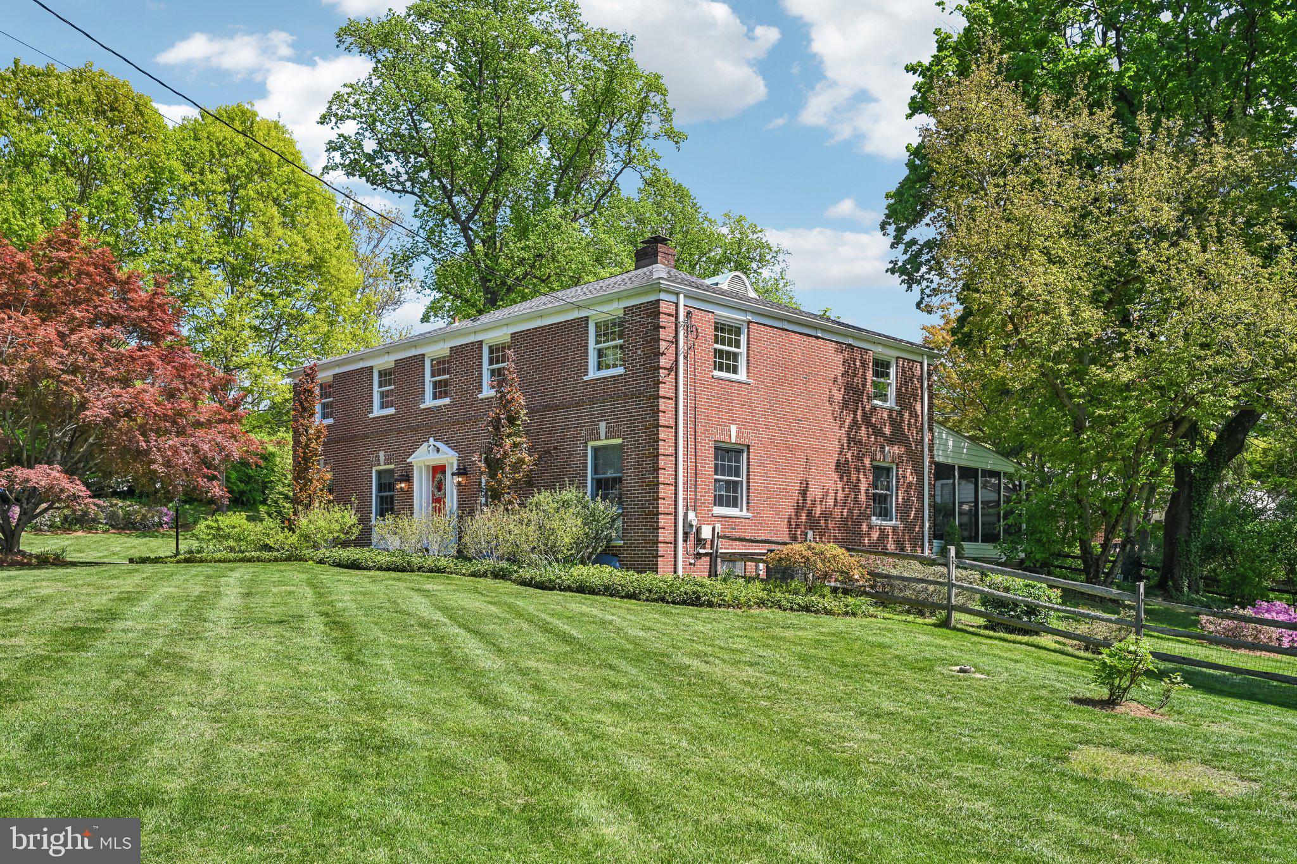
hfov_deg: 61.9
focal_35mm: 30
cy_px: 432
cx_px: 648
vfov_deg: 43.6
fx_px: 1081
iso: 800
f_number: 8
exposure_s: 1/1000
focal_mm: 30
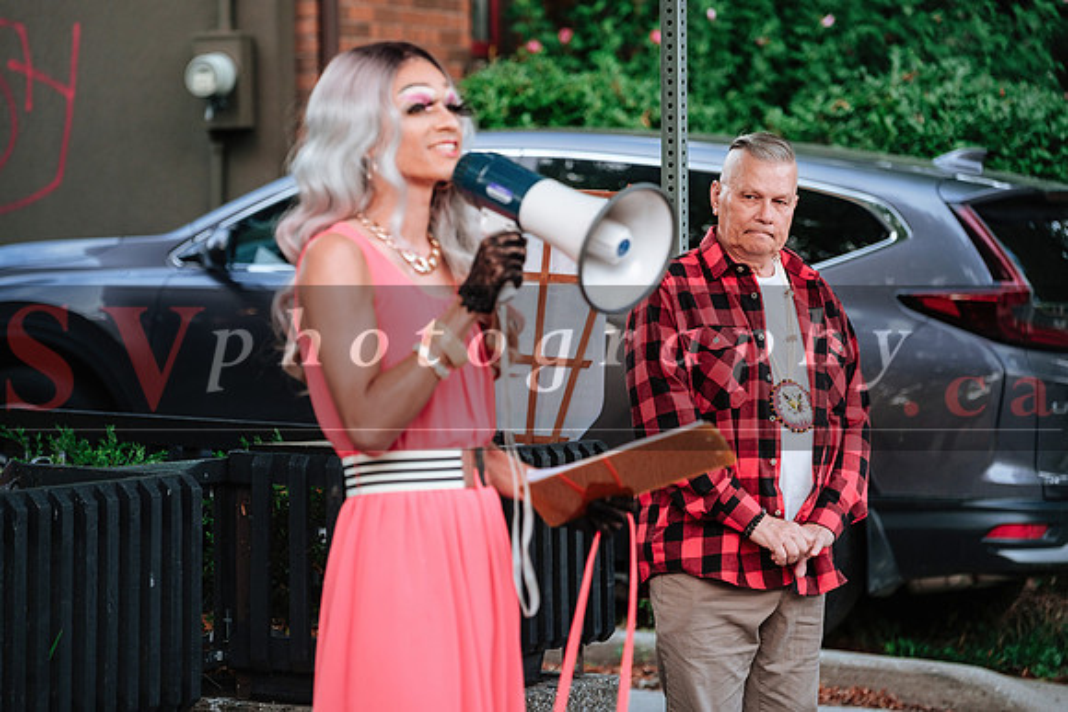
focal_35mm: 166
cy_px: 356
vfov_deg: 8.3
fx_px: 4926
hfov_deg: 12.4
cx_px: 534
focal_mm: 110.6
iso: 800
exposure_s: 1/320
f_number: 3.2
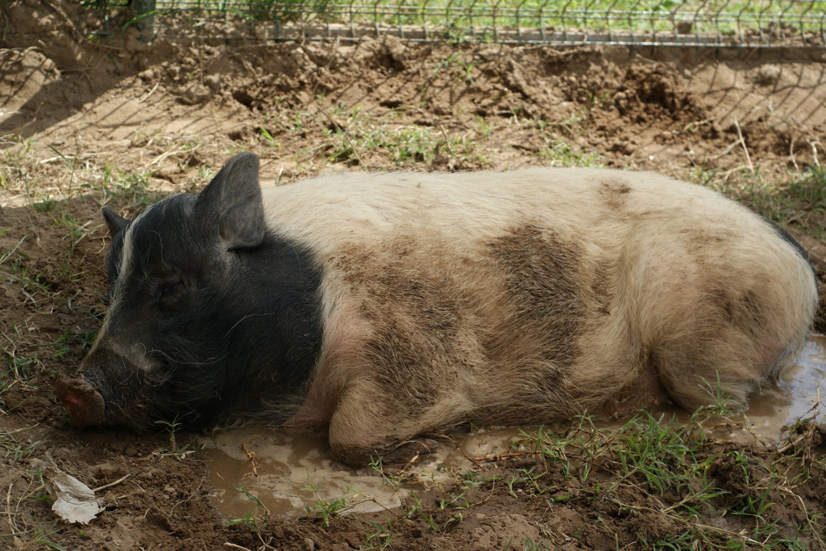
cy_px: 276
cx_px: 413
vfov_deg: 18.2
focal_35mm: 75
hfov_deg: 27.0
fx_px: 1721
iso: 100
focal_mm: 50
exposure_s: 1/320
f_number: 5
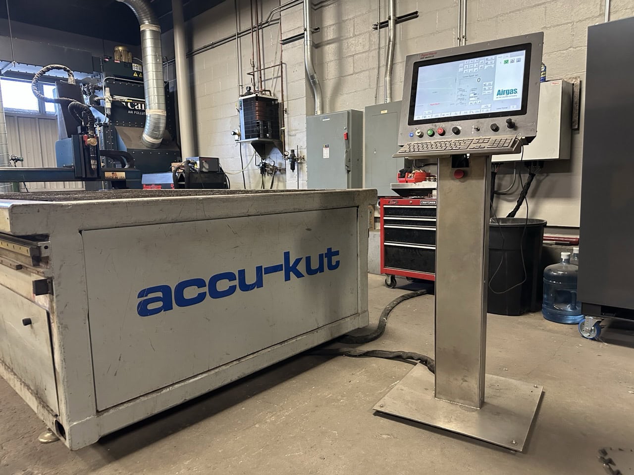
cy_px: 238
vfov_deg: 56.8
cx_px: 317
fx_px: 440
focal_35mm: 24
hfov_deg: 71.6
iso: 640
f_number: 1.8
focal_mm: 6.9
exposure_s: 1/60
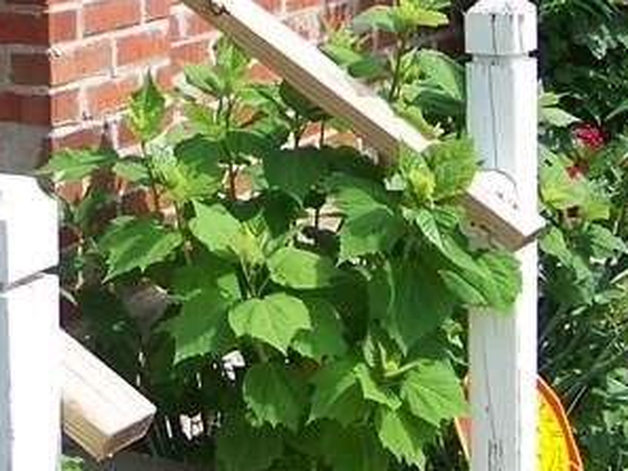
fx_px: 2251
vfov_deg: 11.6
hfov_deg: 15.8
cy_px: -137
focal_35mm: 124
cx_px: 116
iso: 64
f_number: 2.8
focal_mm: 5.85
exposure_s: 1/500
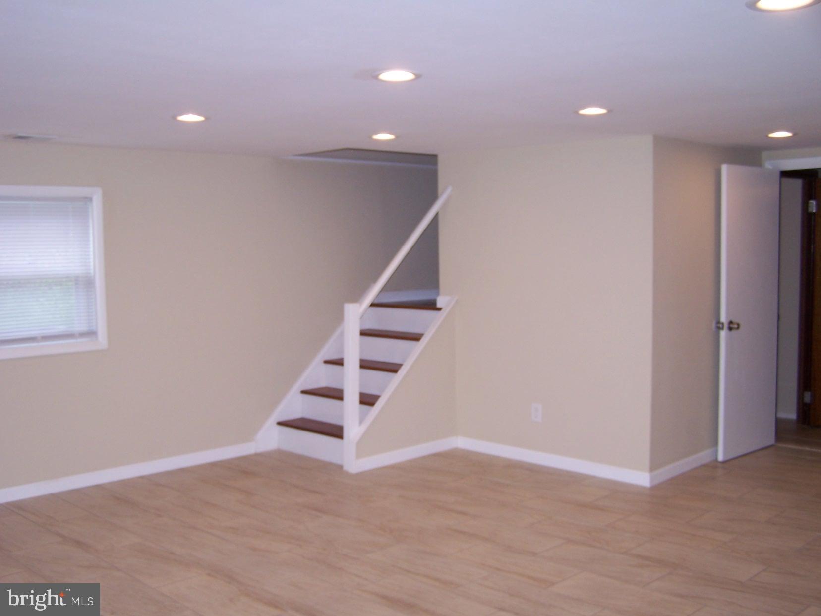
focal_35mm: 38
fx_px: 901
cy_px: 308
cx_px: 410
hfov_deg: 49.0
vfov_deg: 37.7
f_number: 2.8
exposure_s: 1/60
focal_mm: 6.3
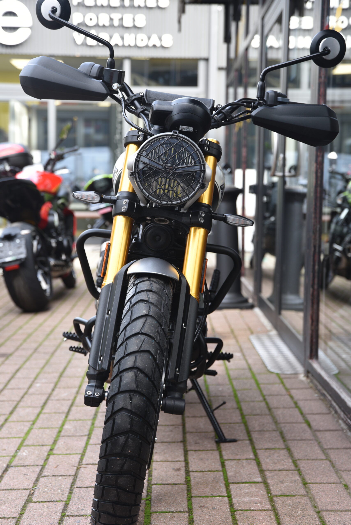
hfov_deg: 21.9
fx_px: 906
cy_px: 262
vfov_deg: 32.4
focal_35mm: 62
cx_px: 176
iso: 200
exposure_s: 1/80
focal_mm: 62
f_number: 4.5
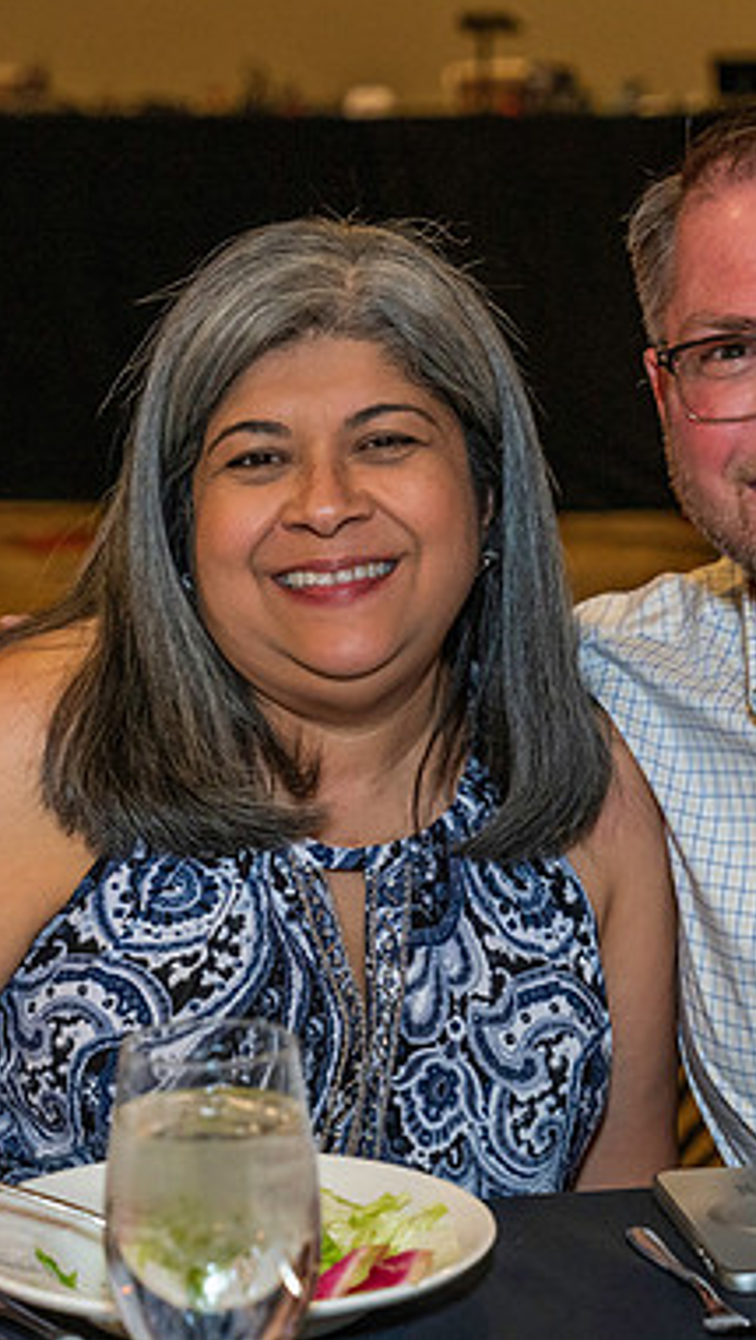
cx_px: 415
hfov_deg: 11.7
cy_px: 735
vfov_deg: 20.5
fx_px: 3697
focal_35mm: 104
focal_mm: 59
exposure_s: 1/125
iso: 3200
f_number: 4
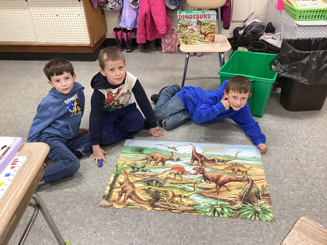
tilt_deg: -32.6
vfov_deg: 45.4
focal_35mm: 31
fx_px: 293
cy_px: 122
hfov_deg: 58.4
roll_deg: +2.0
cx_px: 164
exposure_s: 1/60
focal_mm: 3.3
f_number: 2.4
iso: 200
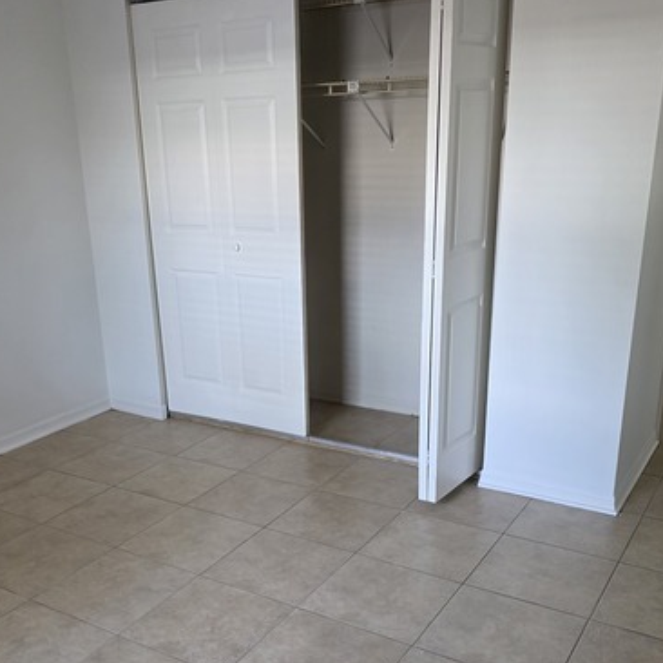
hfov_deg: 44.7
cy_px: 413
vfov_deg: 44.6
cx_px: 260
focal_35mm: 37
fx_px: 802
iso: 400
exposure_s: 1/120
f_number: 1.7
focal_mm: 6.3
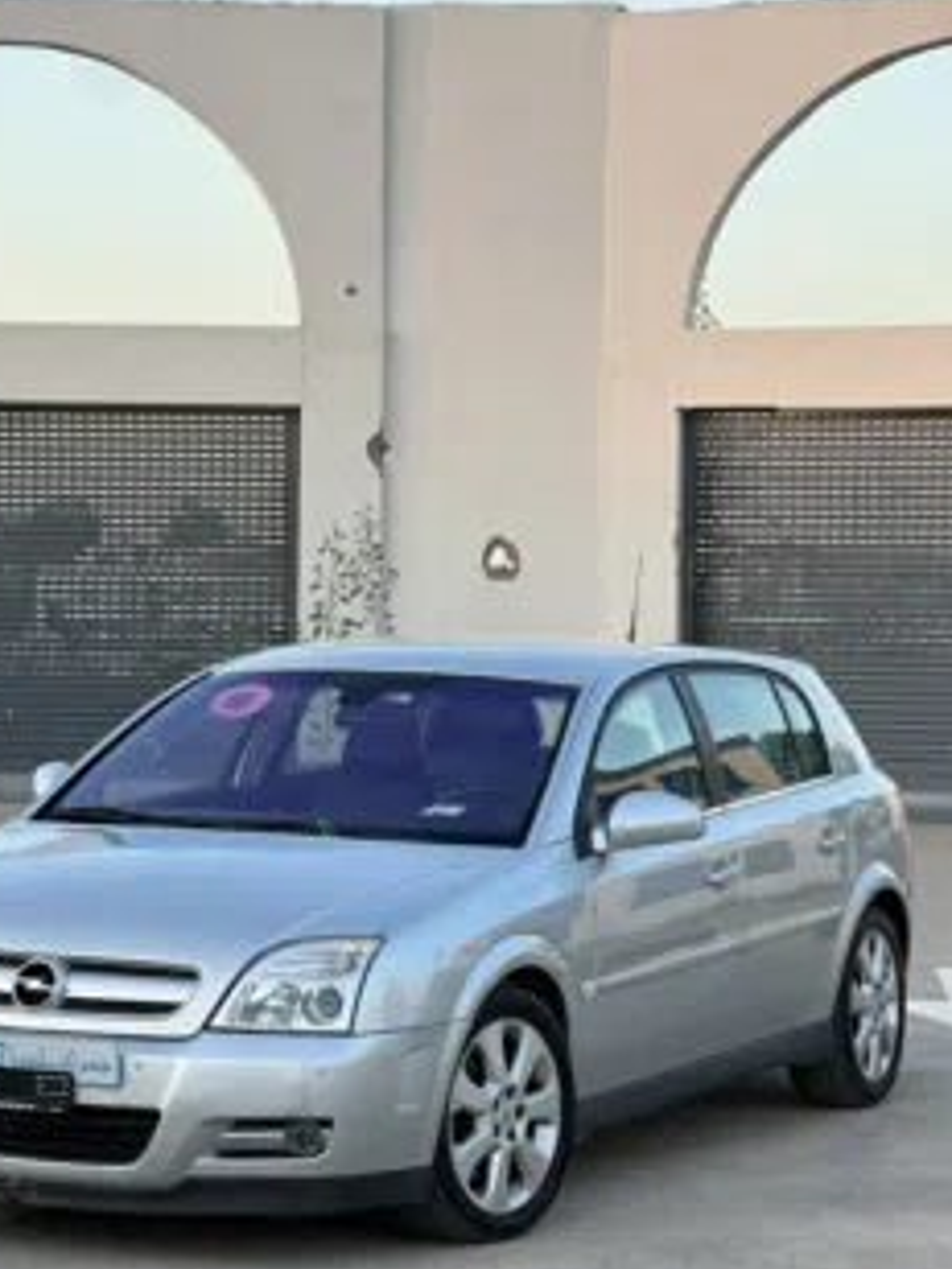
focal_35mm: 100
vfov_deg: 19.6
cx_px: 359
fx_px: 3667
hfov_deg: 14.8
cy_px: 709
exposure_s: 1/121
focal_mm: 9
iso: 125
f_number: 2.8
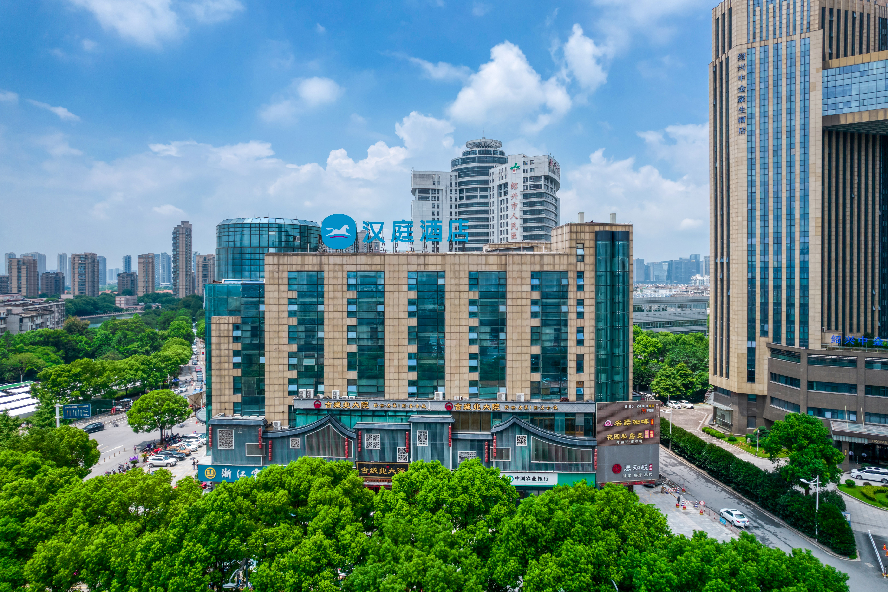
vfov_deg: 57.2
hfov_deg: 78.6
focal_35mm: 22
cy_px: 296
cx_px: 444
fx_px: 543
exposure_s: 1/5000
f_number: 2.8
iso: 100
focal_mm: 8.4
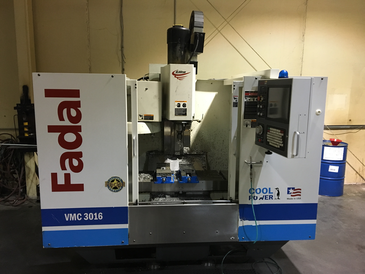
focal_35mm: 29
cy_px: 137
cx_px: 182
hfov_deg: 61.7
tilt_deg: -8.9
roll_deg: -1.0
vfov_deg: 48.2
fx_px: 306
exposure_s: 1/30
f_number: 2.2
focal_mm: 4.15
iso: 160
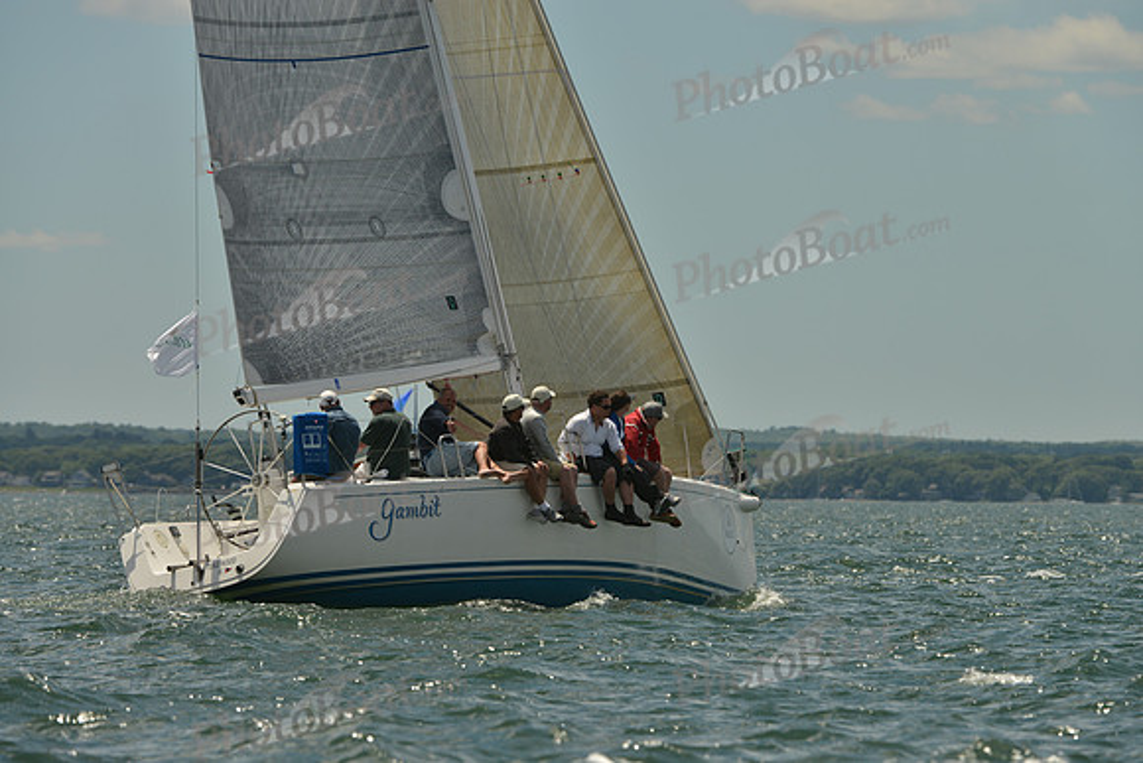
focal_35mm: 350
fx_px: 11115
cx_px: 572
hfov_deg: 5.9
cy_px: 382
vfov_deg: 3.9
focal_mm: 350
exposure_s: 1/800
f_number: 9
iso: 200
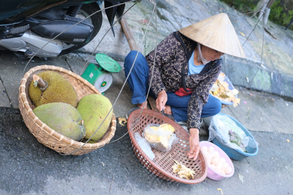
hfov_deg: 37.5
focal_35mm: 53
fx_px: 431
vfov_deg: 25.5
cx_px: 146
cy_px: 98
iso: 320
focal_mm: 35
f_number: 2.5
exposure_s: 1/200
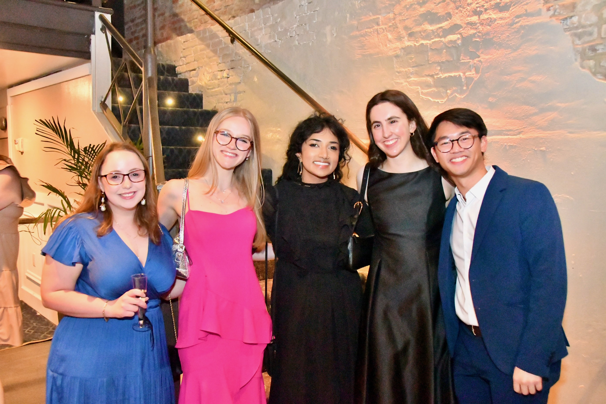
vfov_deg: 40.0
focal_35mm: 33
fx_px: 555
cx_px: 303
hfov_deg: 57.2
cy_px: 202
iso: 14400
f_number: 5.6
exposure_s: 1/60
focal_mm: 22
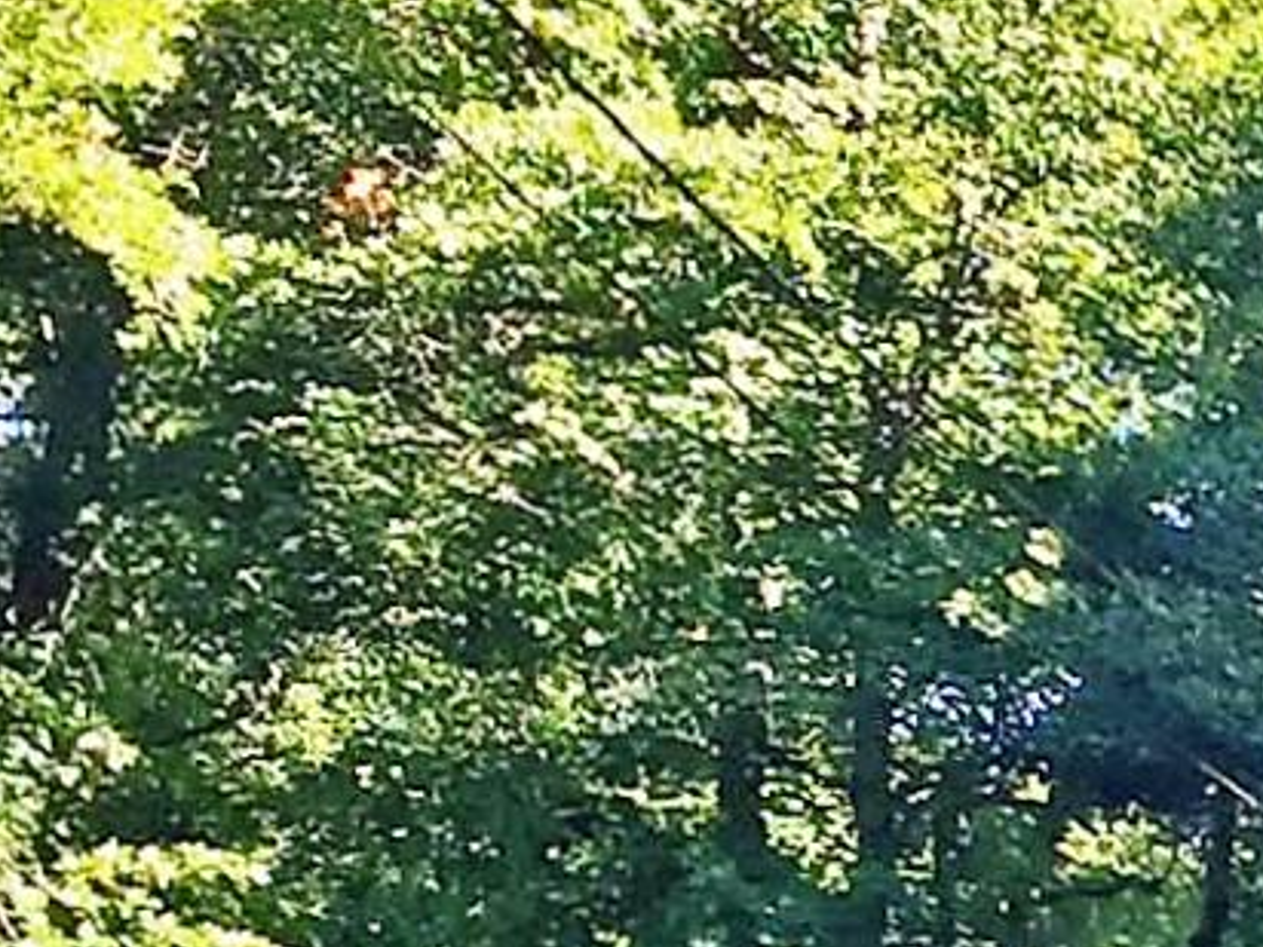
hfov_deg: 8.6
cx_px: 3004
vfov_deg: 6.8
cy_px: 1768
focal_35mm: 211
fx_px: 7699
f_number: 2.2
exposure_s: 1/188
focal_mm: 4.15
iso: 32
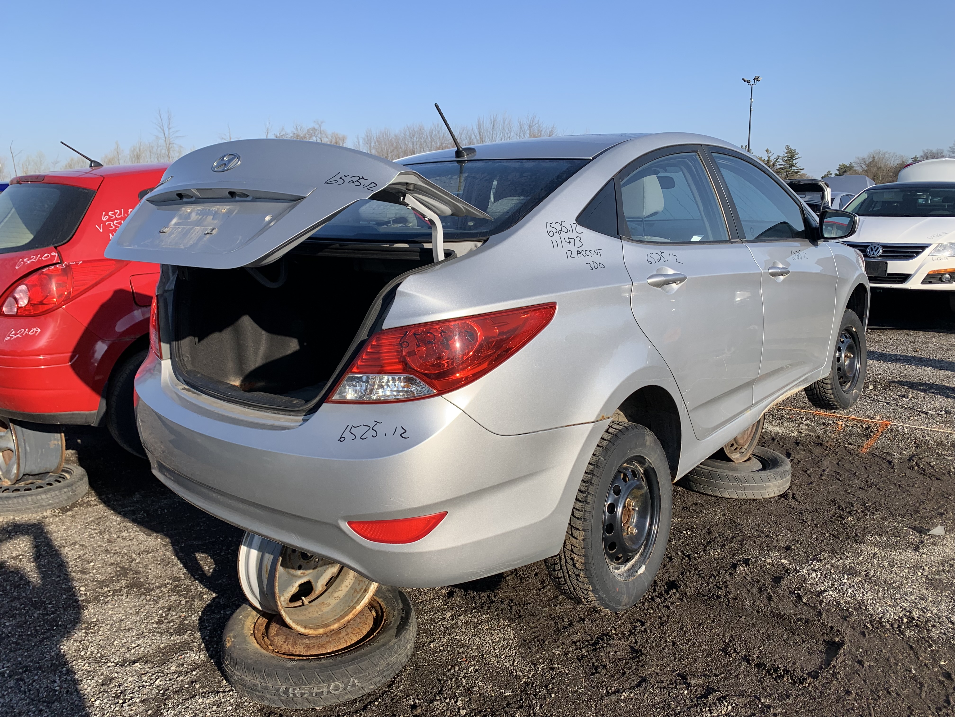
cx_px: 478
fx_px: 717
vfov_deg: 53.1
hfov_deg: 67.3
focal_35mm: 26
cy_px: 358
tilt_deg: -11.5
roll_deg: +0.8
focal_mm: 4.25
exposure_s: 1/1689
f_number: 1.8
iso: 25
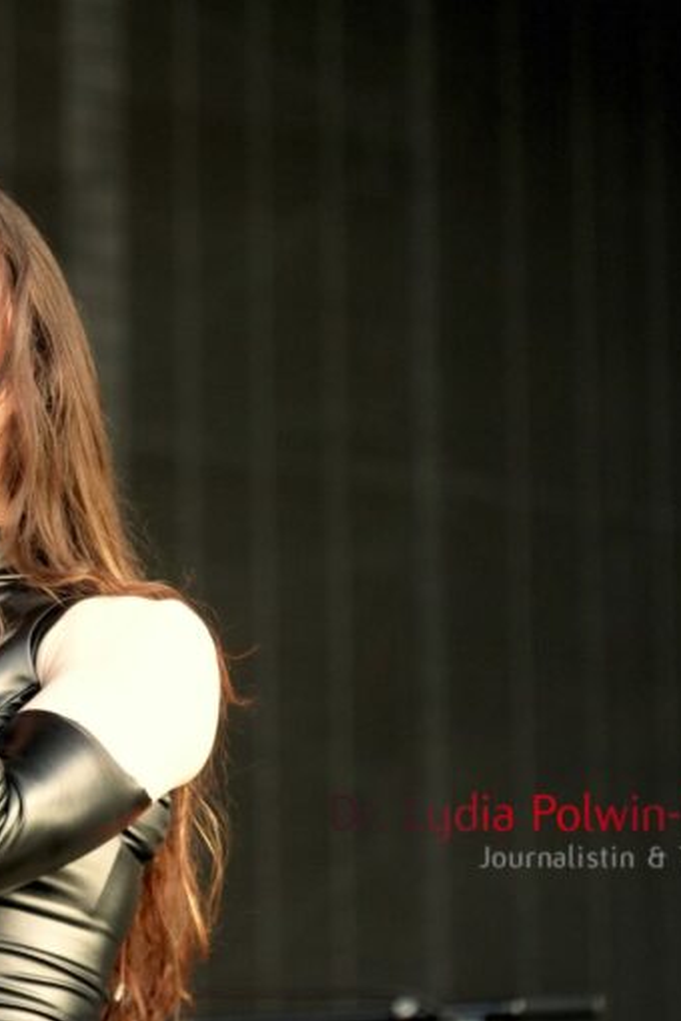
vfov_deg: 4.7
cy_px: 510
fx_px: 12569
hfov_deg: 3.1
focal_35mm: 443
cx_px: 164
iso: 2000
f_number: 6.3
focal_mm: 196
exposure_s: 1/320
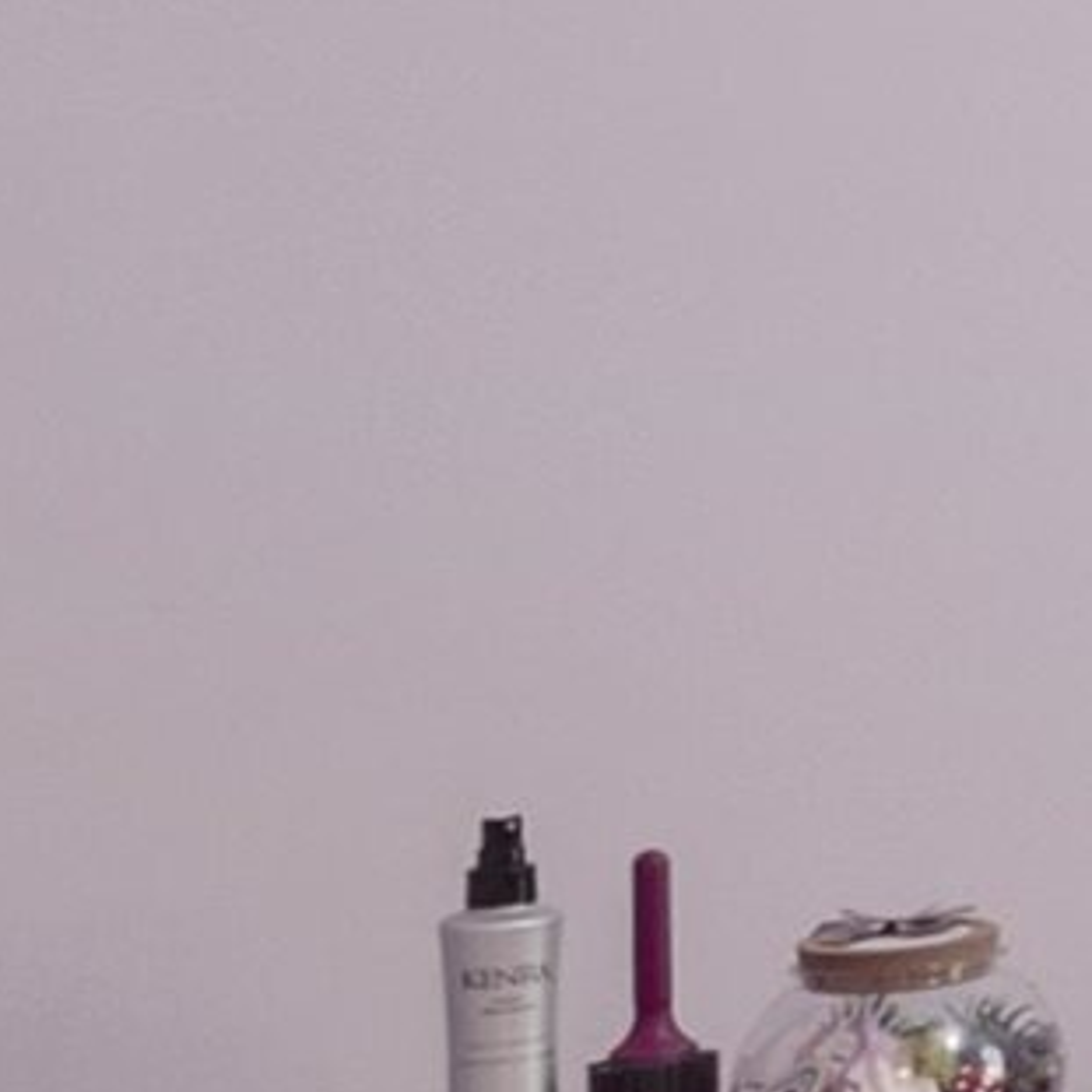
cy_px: 95
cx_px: 4923
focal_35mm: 126
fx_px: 4497
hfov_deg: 7.2
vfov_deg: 13.7
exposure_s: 4
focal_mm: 10
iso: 200
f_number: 8
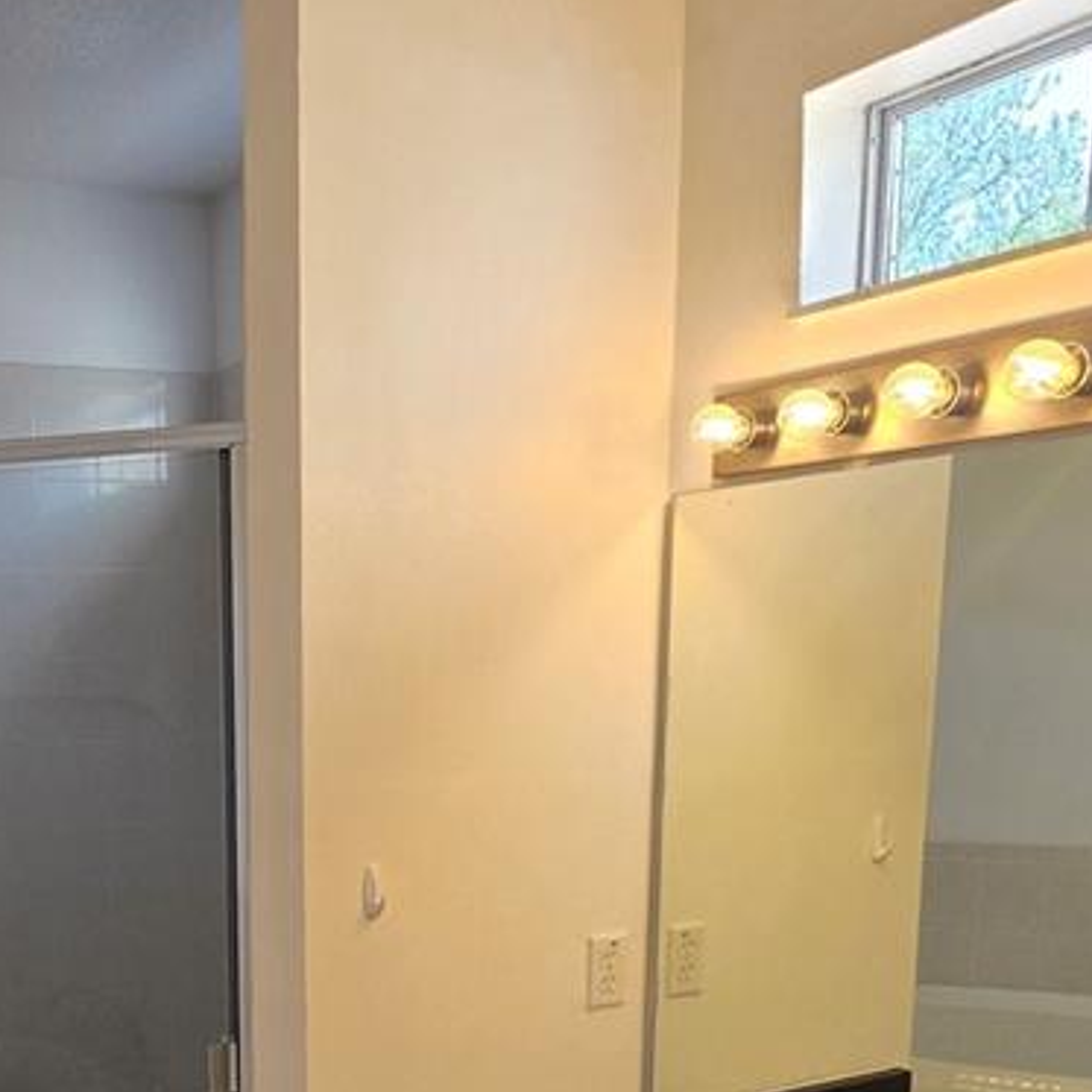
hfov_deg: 41.7
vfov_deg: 42.7
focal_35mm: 37
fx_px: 1321
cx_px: 129
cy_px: 887
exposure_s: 1/227
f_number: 2.2
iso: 50
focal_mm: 2.2
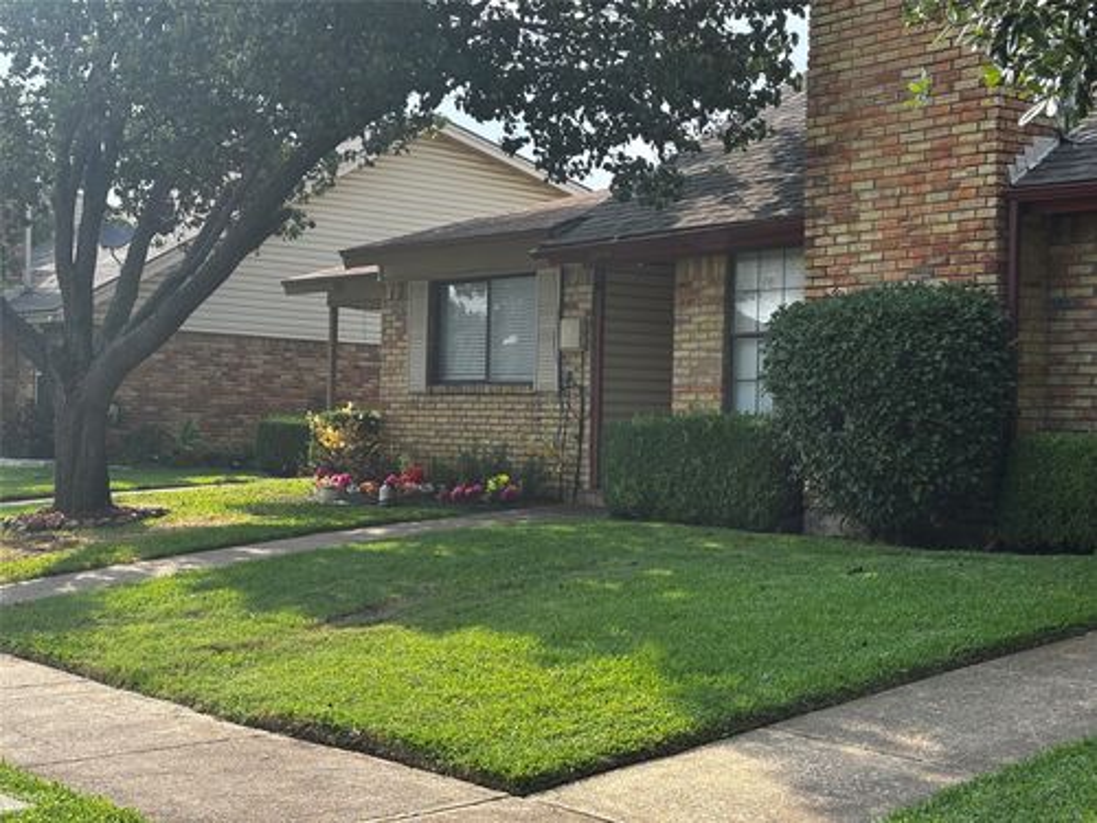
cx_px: 548
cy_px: 412
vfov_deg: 28.0
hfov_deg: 36.8
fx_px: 1648
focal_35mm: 52
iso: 32
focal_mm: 5.96
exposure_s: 1/1070
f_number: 1.6
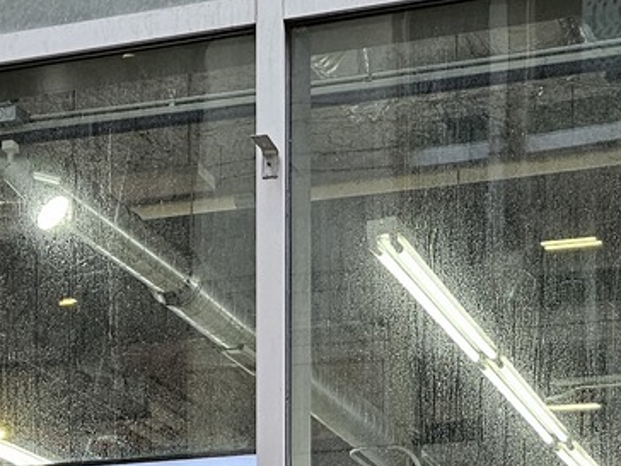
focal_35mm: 91
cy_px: 850
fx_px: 1633
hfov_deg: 21.3
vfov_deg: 14.3
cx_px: 469
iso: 125
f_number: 1.7
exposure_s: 1/120
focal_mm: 6.3
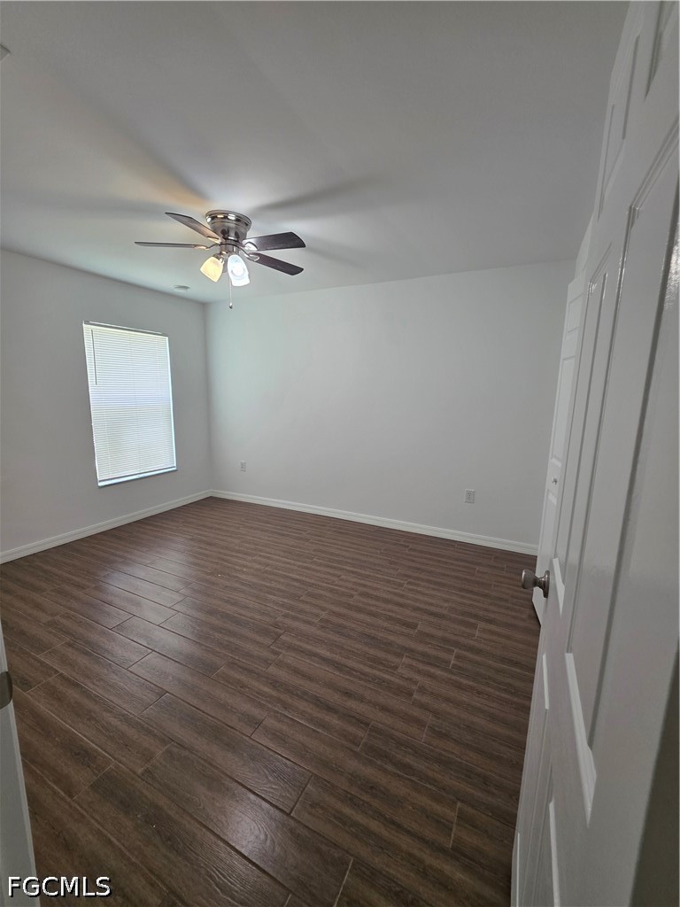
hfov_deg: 89.9
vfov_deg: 106.2
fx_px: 340
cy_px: 454
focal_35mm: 13
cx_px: 340
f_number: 1.9
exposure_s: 1/120
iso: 125
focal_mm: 2.2
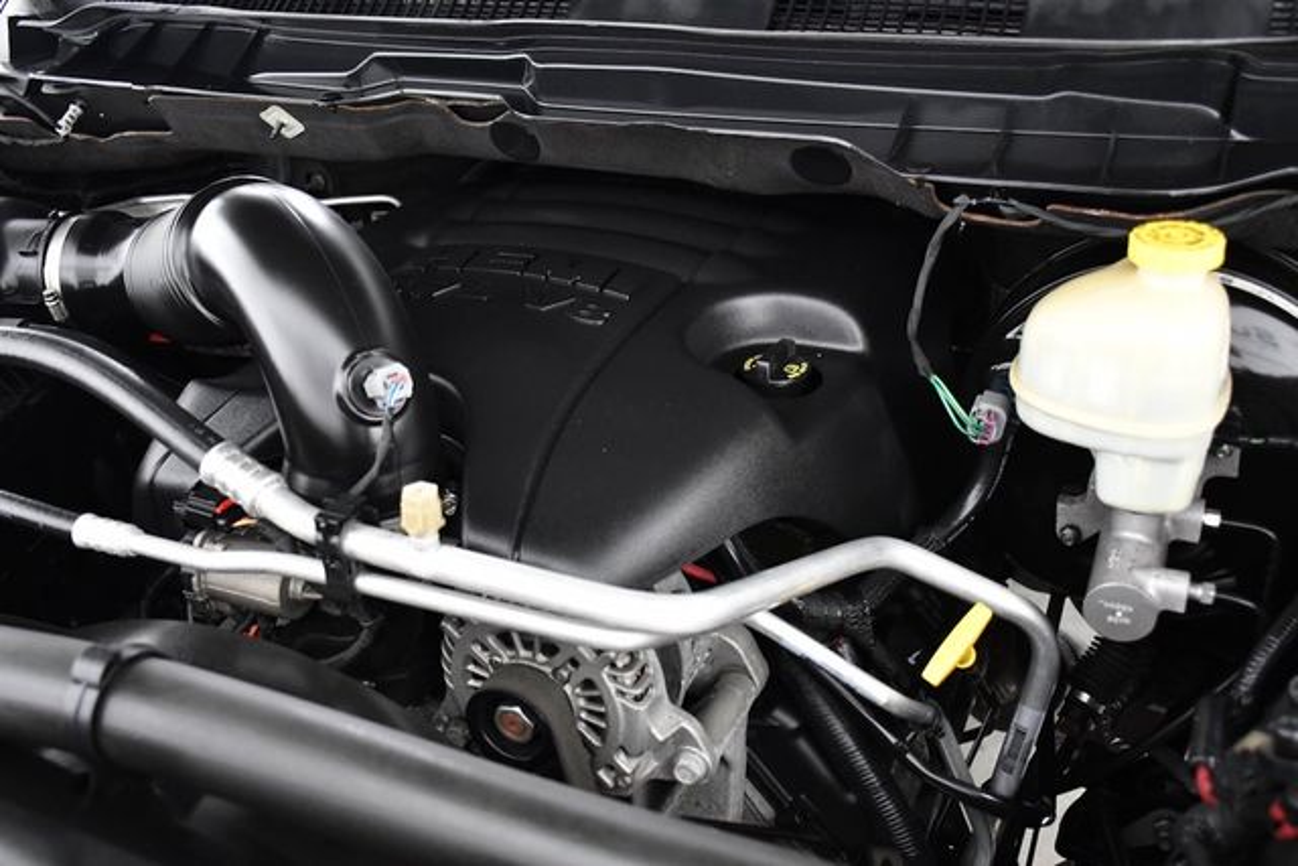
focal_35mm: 36
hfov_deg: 53.1
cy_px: 433
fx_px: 1298
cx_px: 649
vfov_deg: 36.9
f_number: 4
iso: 2500
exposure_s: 1/60
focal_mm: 24
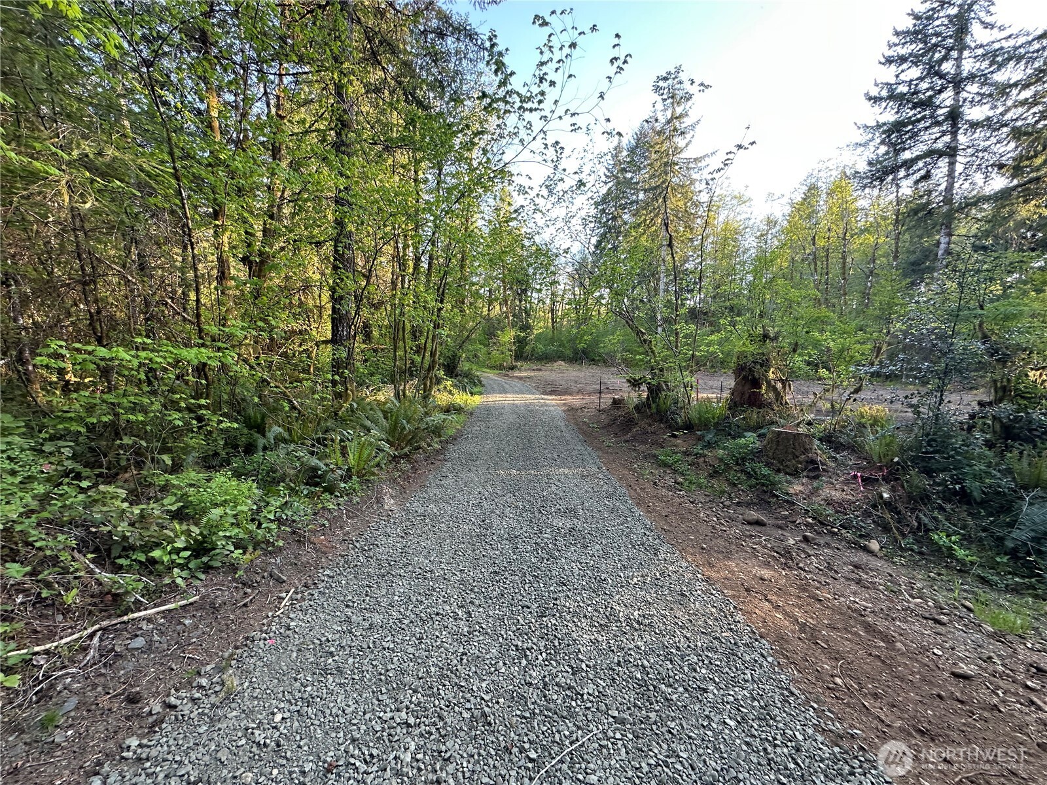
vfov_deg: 85.7
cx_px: 524
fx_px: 423
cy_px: 392
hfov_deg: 102.1
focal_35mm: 14
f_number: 2.2
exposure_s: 1/99
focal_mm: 2.22
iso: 100
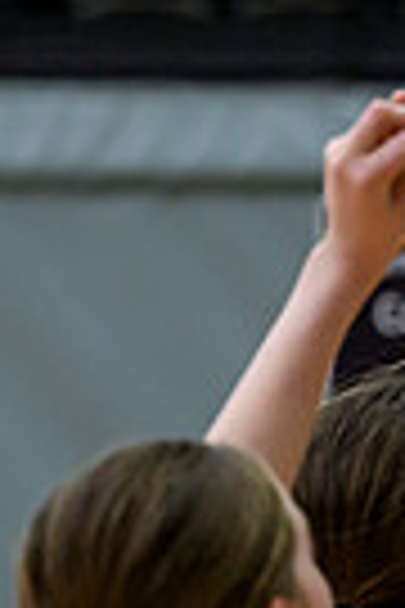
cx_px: 1031
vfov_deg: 2.5
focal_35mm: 811
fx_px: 13685
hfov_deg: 1.7
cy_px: 811
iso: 4000
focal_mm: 160
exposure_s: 1/800
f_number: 4.5
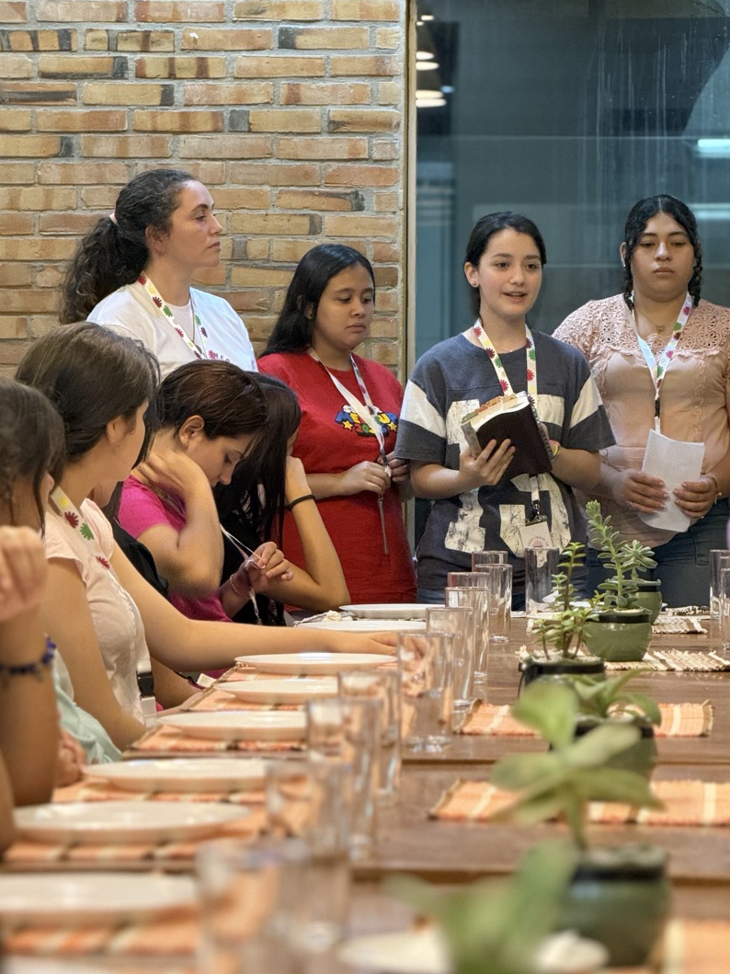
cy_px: 436
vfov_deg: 13.6
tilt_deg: +0.0
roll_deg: -1.2
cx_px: 394
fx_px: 4078
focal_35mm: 145
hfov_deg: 10.2
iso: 640
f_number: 2.8
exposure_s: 1/50
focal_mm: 15.66
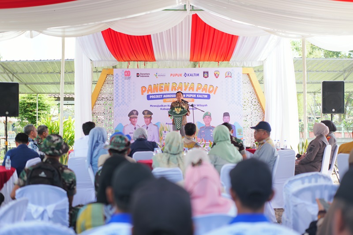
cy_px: 118
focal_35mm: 50
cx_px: 176
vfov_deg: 27.0
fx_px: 490
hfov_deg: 39.6
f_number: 1.8
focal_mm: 50
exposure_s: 1/1300
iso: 100
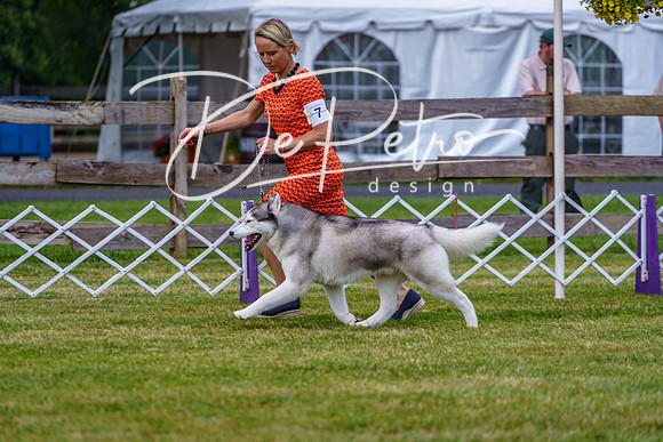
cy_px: 221
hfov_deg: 10.3
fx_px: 3684
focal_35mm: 200
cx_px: 332
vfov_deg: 6.9
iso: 125
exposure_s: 1/500
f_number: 4
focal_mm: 200
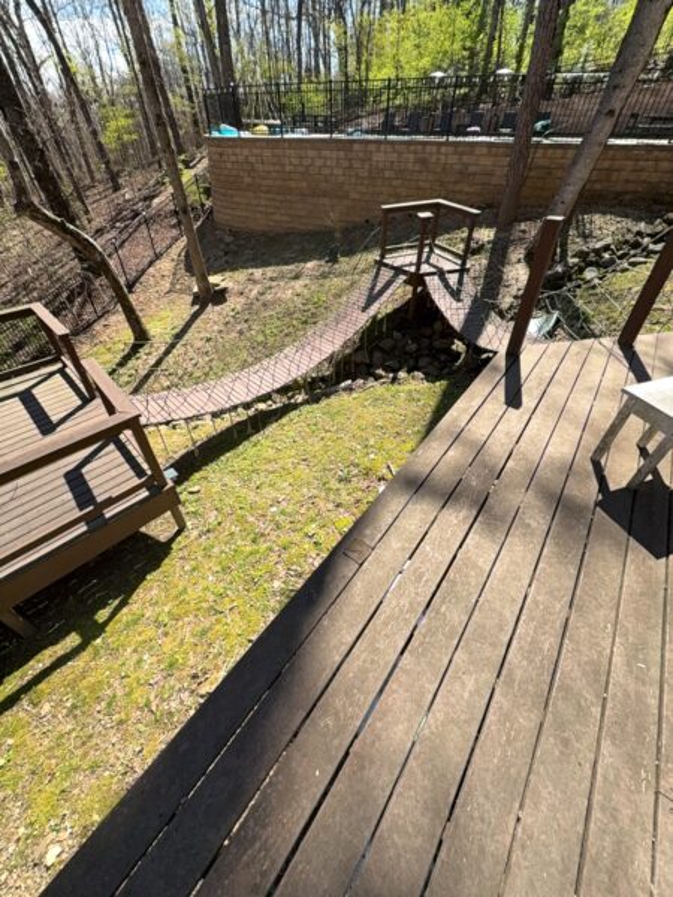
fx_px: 363
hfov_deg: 85.7
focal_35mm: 14
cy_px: 448
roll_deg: -0.9
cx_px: 336
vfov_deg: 102.1
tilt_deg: -43.9
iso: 16
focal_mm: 2.22
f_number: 2.2
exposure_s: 1/271
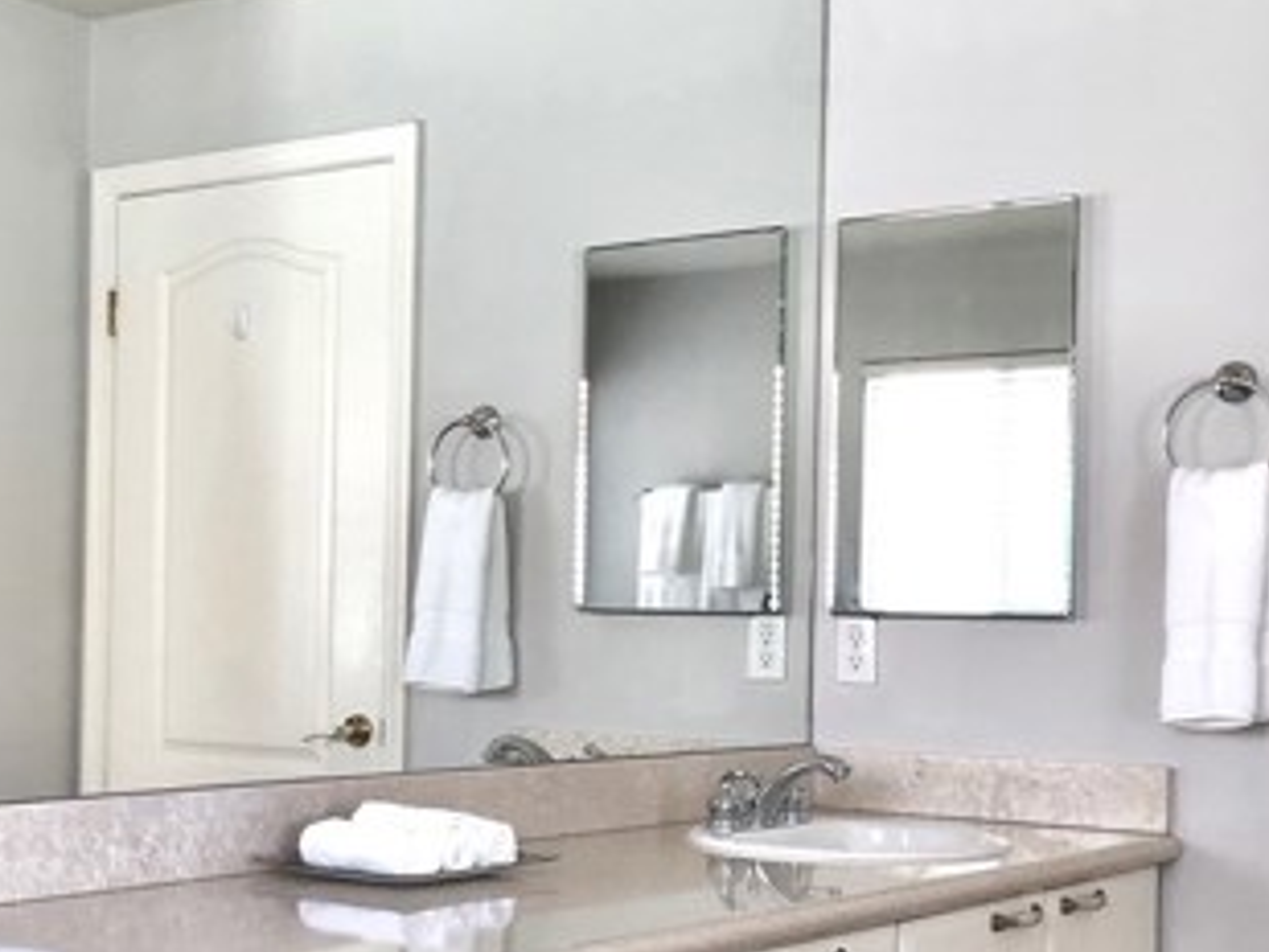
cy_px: 632
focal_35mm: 58
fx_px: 2127
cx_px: 394
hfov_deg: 32.9
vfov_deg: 25.1
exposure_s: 1/120
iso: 64
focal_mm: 3.99
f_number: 1.8
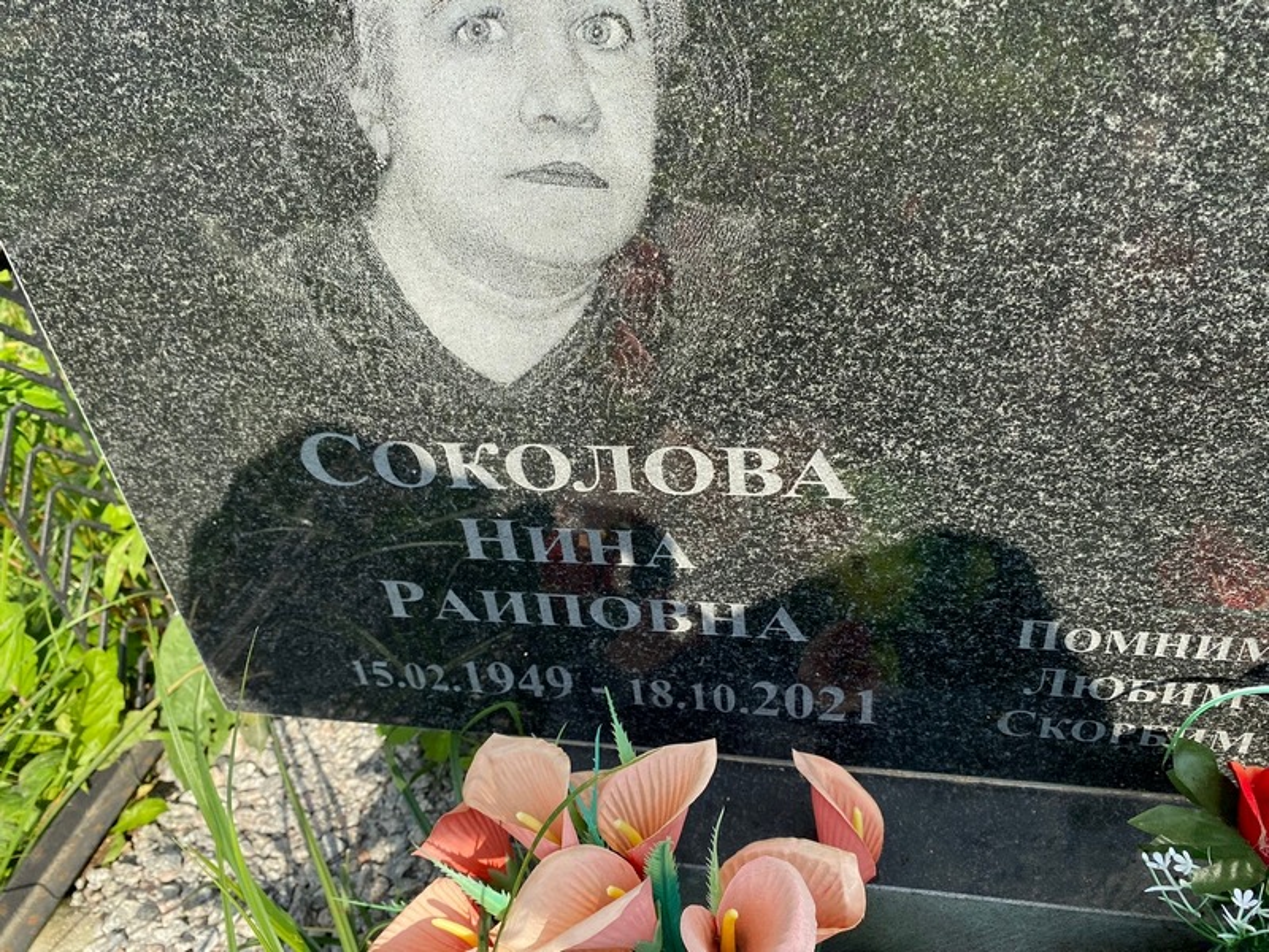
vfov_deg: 53.1
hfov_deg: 67.3
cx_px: 634
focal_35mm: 26
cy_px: 476
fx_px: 953
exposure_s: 1/2571
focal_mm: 4.25
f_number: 1.8
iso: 32
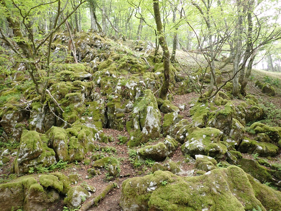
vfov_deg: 54.9
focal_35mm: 25
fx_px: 203
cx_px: 140
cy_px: 106
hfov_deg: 69.4
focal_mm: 4.5
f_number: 2
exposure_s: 1/125
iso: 200
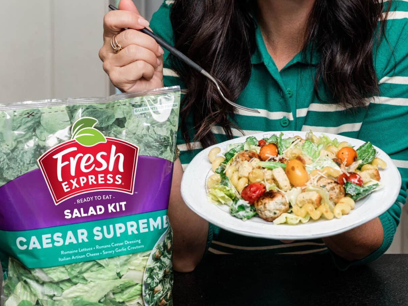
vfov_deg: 14.4
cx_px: 257
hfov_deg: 19.2
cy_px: 75
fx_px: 1202
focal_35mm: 102
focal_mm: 50
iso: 800
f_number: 7.1
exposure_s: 1/125
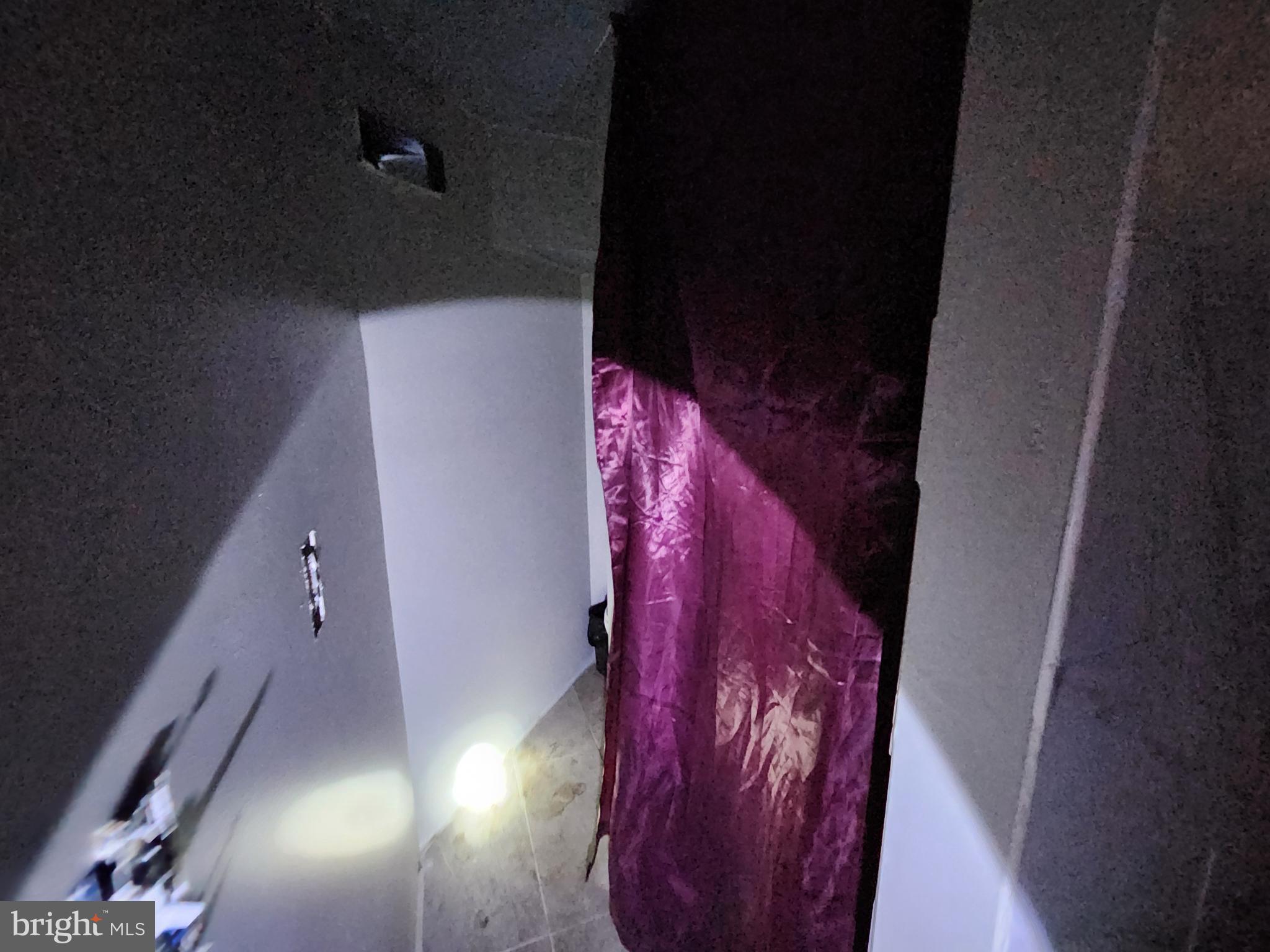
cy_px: 476
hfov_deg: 106.2
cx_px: 635
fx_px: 477
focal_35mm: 13
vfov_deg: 89.9
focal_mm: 2.2
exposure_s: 1/24
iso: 1600
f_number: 2.2
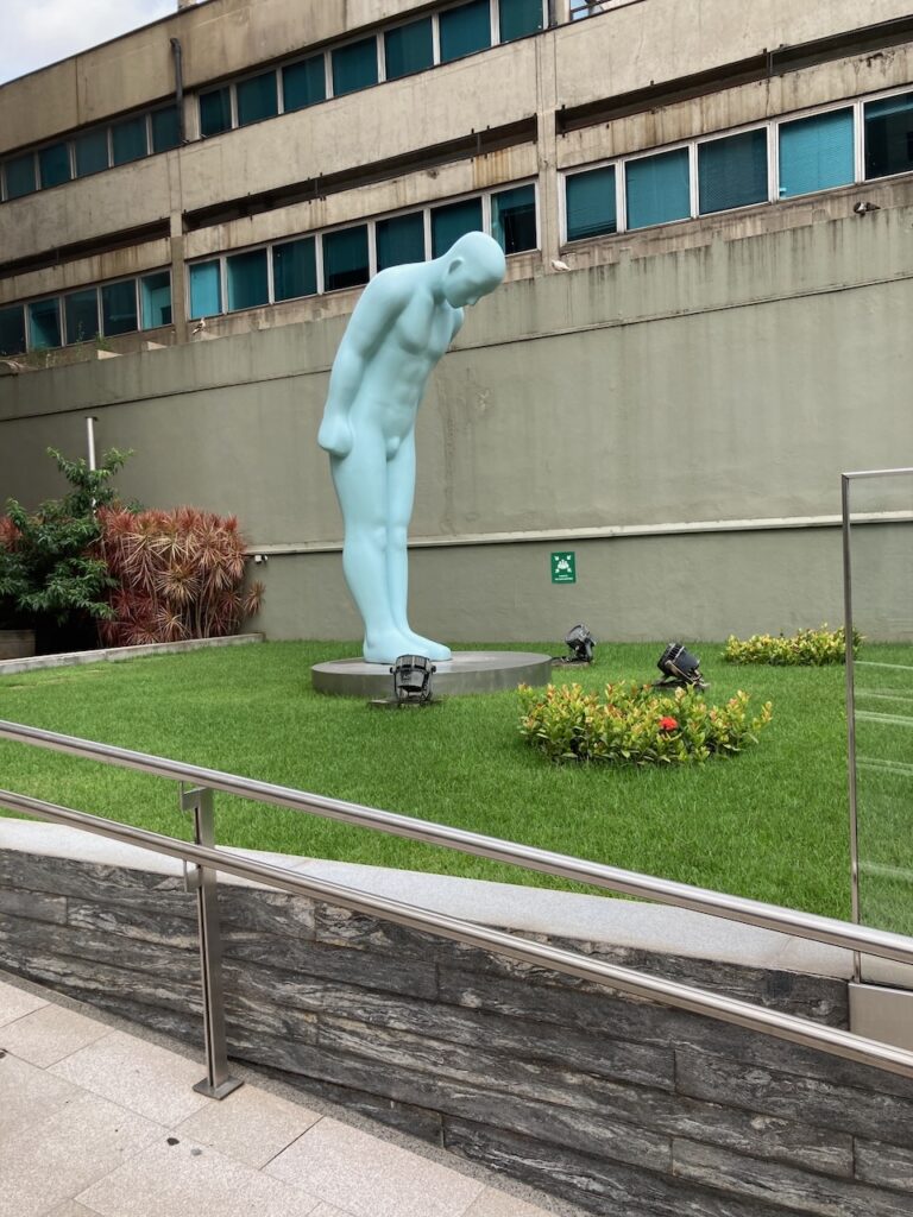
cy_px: 608
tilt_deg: -2.2
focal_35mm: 28
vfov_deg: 63.4
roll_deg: +1.7
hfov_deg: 49.7
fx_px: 985
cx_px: 456
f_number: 1.8
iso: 20
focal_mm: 3.99
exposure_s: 1/202
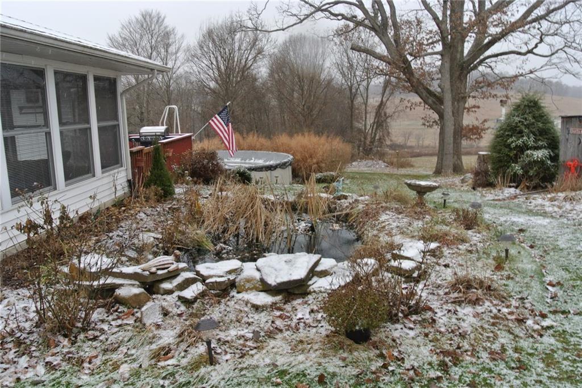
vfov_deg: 46.5
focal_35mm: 28
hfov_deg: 65.4
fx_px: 453
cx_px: 291
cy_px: 194
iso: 140
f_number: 3.5
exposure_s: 1/60
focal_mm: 10.7
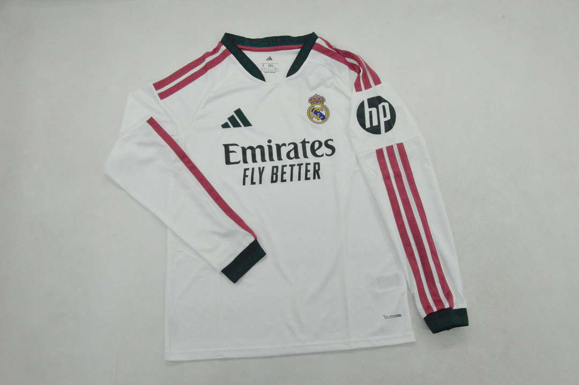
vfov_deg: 39.9
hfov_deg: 57.3
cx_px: 290
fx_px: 530
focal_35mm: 33
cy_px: 192
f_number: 25
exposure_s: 1/200
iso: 6400
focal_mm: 22
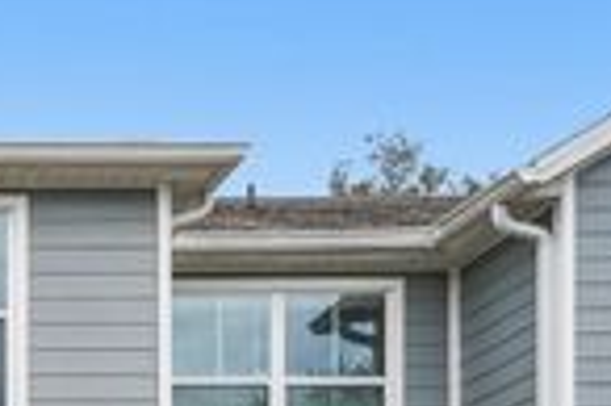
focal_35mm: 96
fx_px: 1627
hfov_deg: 18.6
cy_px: 663
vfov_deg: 13.2
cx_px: -322
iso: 125
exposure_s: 1/30
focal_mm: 28
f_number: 18
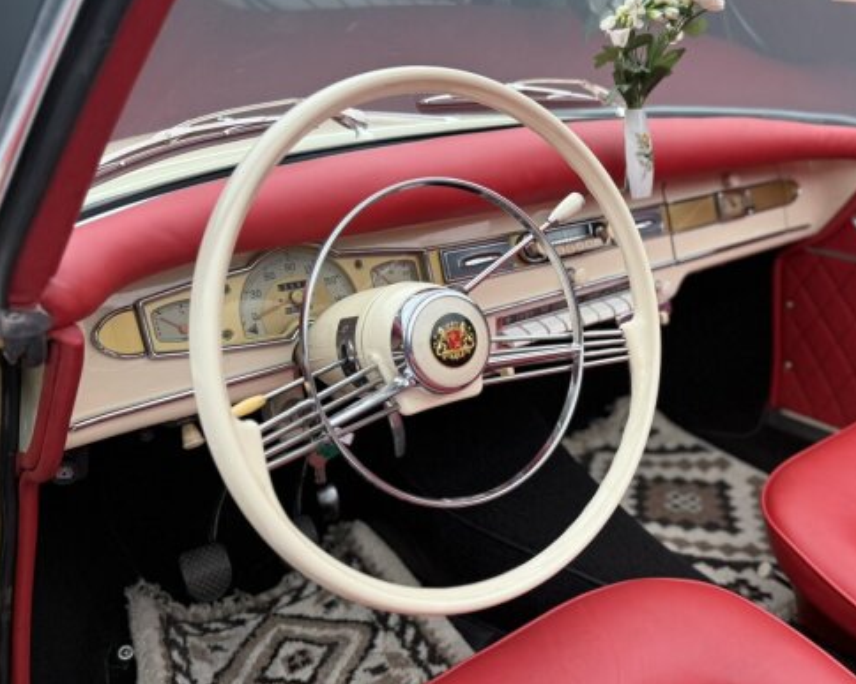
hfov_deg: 56.2
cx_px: 557
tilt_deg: -19.2
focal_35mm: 31
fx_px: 785
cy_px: 331
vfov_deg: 47.1
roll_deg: -0.4
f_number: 1.78
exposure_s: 1/49
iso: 125
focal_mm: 6.76
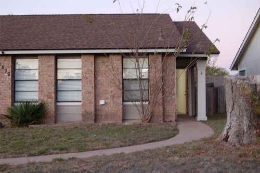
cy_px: 86
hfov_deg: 37.9
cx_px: 130
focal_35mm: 52
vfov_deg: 25.7
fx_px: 379
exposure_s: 1/20
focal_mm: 35
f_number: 6.3
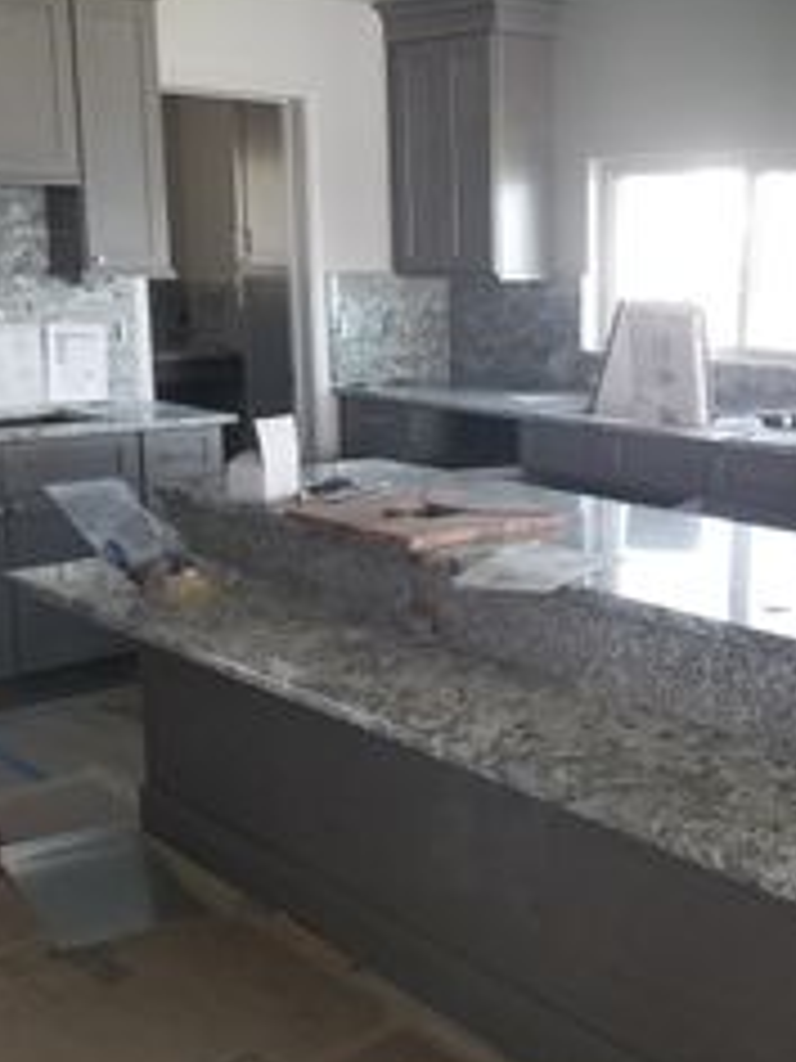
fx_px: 1349
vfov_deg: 42.9
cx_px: 567
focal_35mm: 44
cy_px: 580
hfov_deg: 32.4
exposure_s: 1/100
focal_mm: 4.25
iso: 250
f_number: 1.7
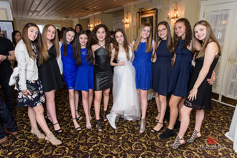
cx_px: 118
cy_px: 79
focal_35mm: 24
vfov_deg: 53.2
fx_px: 158
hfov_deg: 73.7
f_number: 4
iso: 1250
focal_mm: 24
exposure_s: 1/125
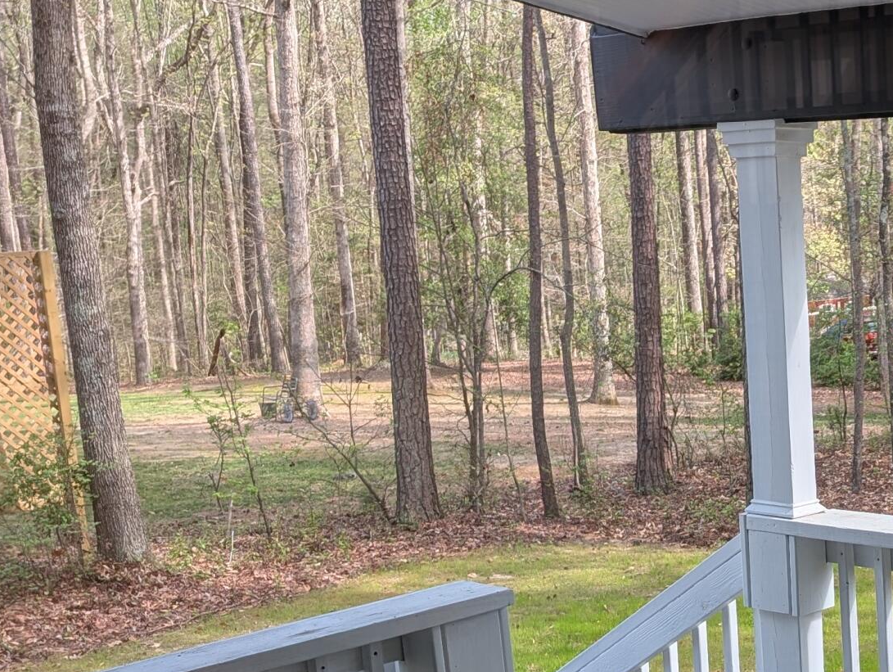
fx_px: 1705
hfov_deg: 27.7
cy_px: 503
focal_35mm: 66
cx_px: 883
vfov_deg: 22.1
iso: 19
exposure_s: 1/126
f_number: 1.68
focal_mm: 6.9
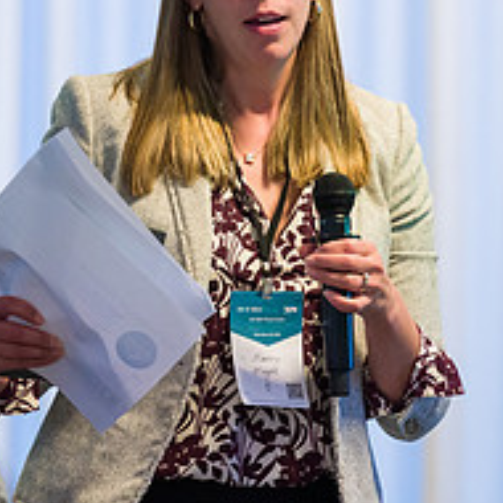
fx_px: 8631
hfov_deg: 3.3
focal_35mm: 525
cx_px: 286
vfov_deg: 3.3
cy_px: 82
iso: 3200
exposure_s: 1/200
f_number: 3.2
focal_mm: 200
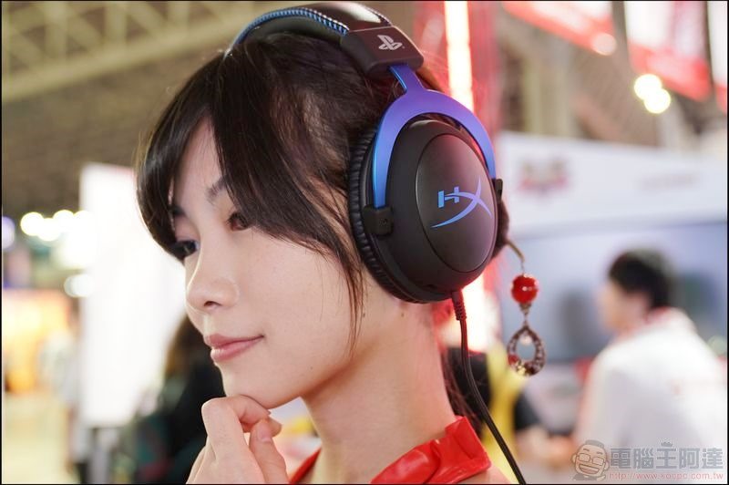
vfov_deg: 27.5
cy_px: 242
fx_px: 991
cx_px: 364
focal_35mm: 49
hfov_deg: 40.4
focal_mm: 33
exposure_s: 1/20
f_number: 2.8
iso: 500
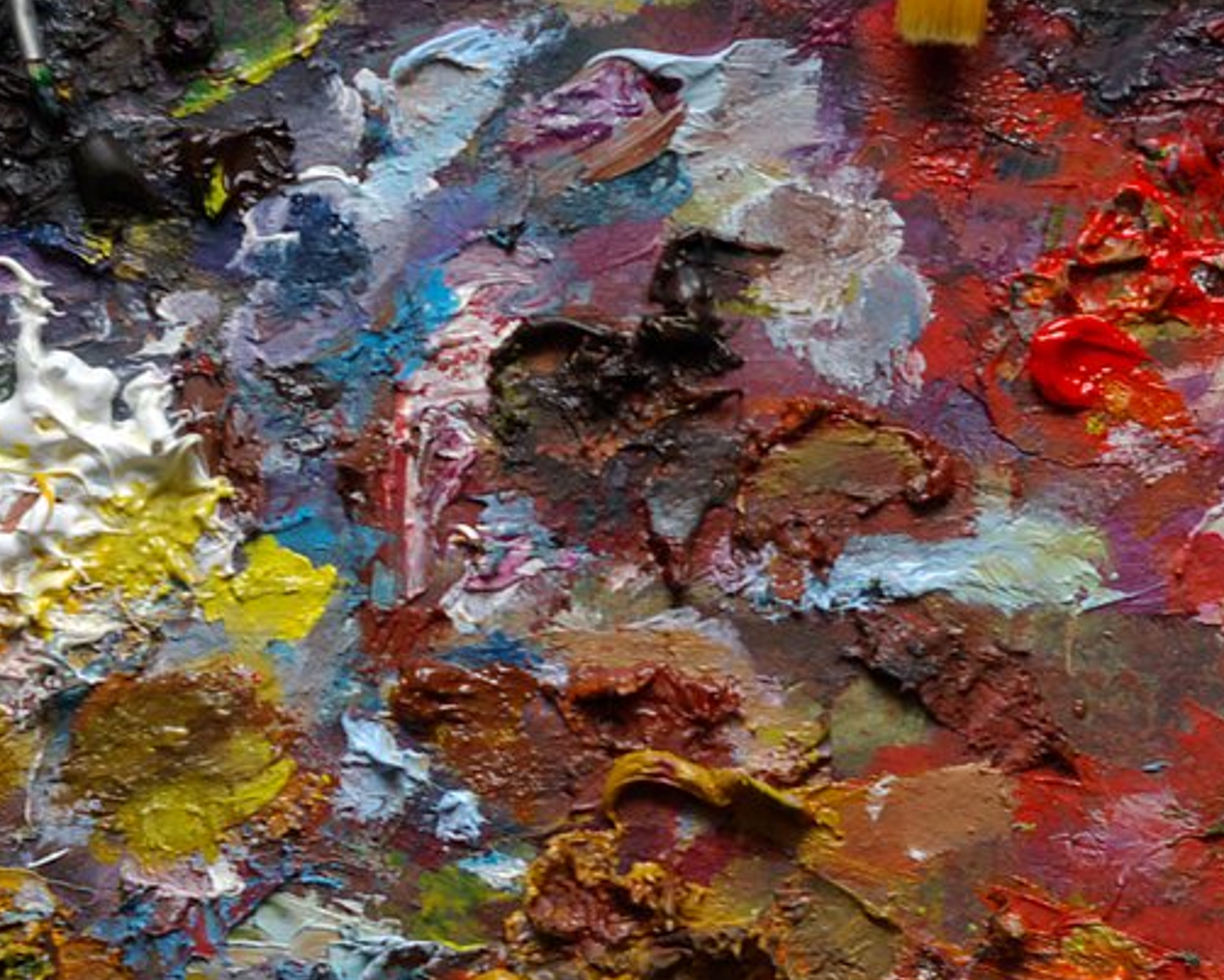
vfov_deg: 9.8
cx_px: 575
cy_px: 590
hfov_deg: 12.2
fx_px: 5724
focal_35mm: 158
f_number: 8
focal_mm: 55
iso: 800
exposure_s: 1/15
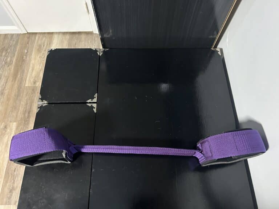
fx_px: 210
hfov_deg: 67.3
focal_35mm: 26
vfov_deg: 53.1
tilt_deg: -66.2
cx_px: 140
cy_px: 104
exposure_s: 1/30
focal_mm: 5.7
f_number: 1.5
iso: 640
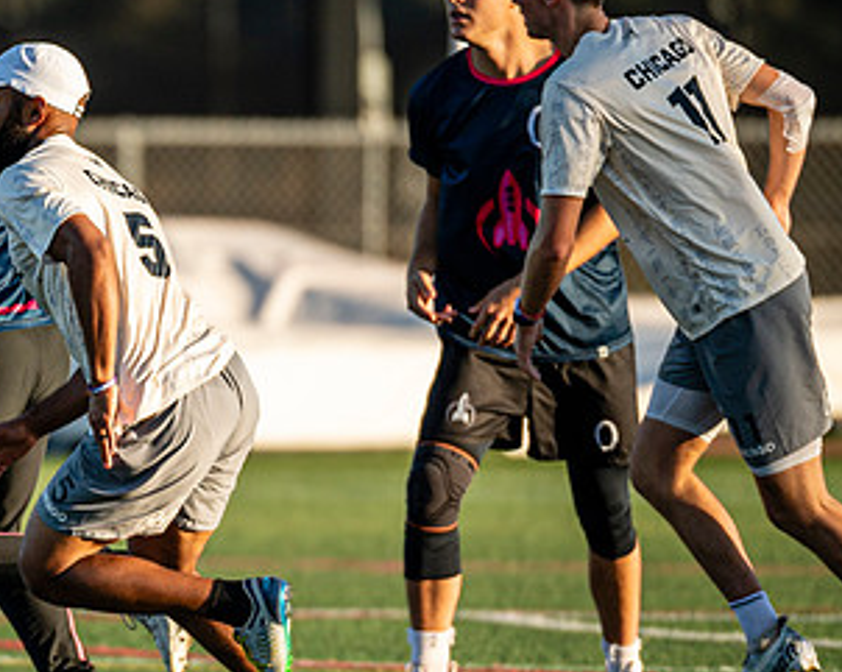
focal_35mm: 818
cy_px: 403
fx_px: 20365
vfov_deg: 1.9
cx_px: 30
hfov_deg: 2.4
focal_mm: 300
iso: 160
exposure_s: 1/1250
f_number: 3.2
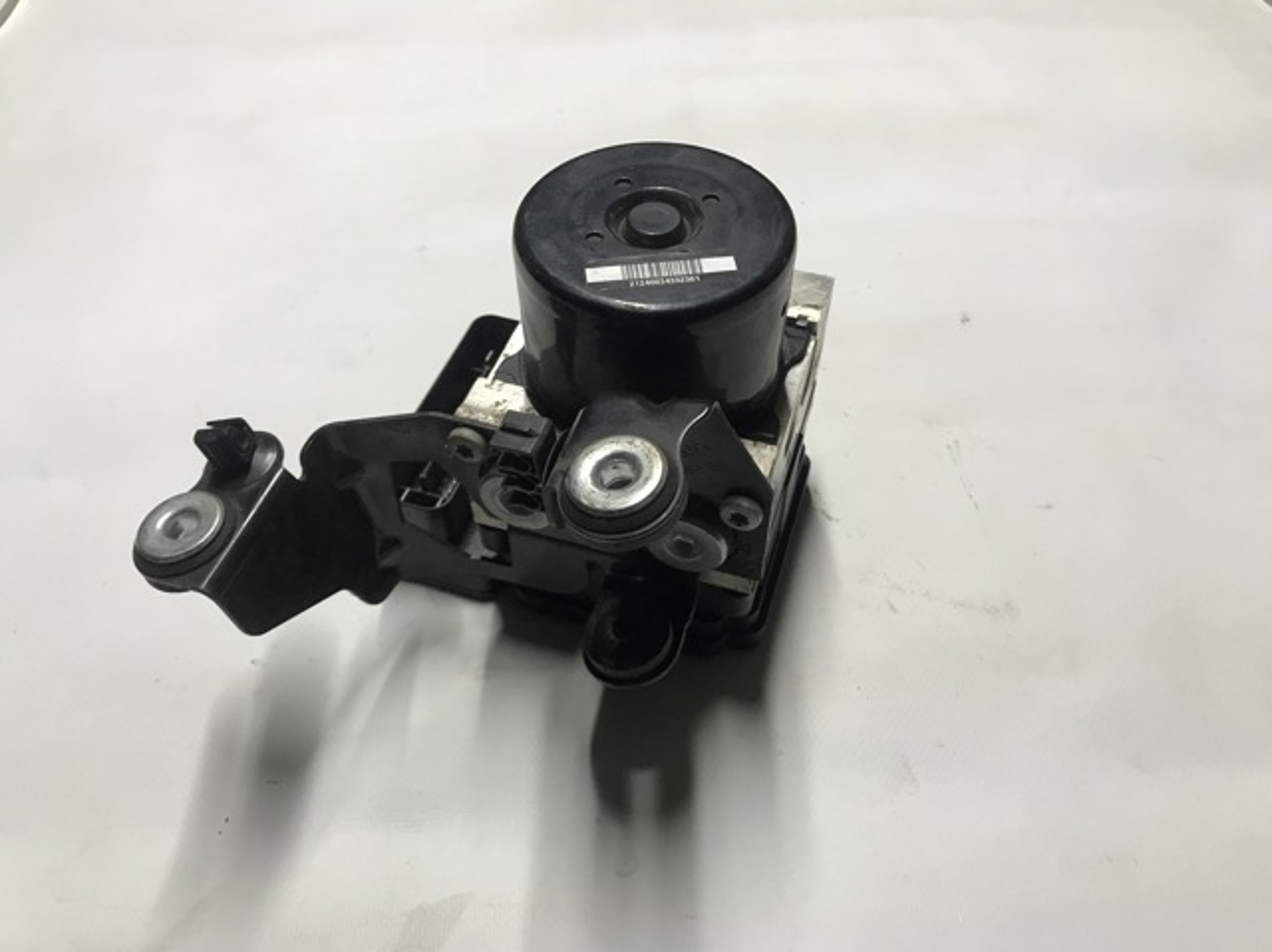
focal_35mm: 28
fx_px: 1028
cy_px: 476
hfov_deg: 63.5
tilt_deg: -49.2
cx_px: 636
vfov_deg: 49.7
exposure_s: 1/33
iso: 25
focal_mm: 3.99
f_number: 1.8
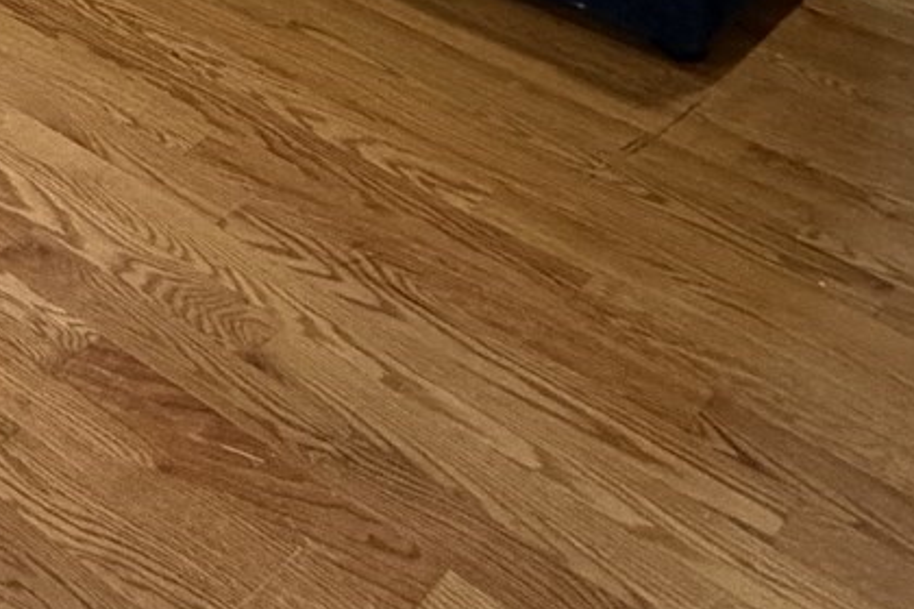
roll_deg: -0.4
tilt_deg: -8.9
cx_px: -244
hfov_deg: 25.0
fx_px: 1802
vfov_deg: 14.9
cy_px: -687
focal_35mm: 71
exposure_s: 1/60
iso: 320
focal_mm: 2.22
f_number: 2.2
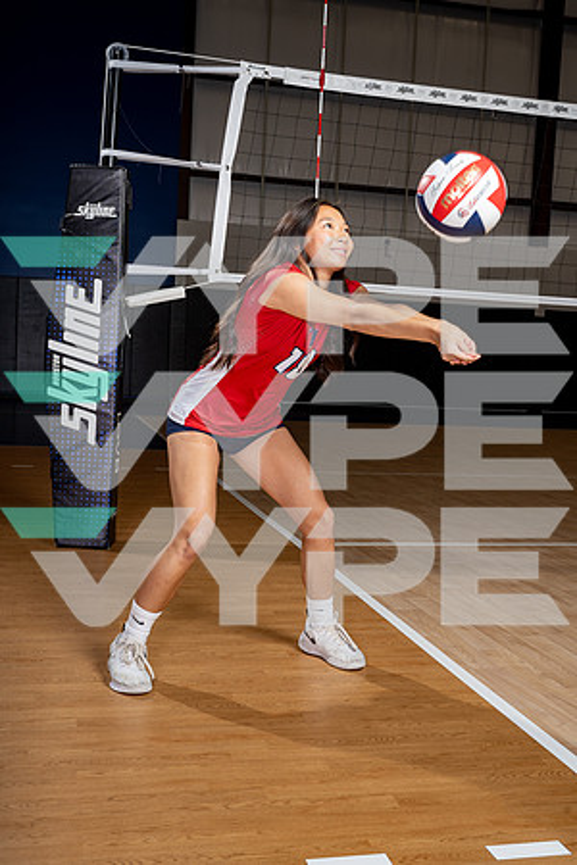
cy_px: 432
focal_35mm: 41
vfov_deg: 47.4
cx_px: 288
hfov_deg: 32.6
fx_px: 986
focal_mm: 41
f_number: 8
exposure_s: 1/250
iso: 100
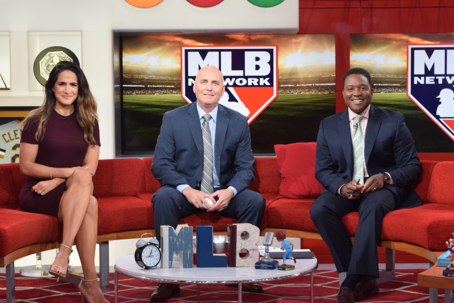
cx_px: 227
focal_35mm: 72
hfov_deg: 28.1
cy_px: 152
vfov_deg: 18.9
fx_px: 908
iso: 800
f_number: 5.3
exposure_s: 1/50
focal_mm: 48
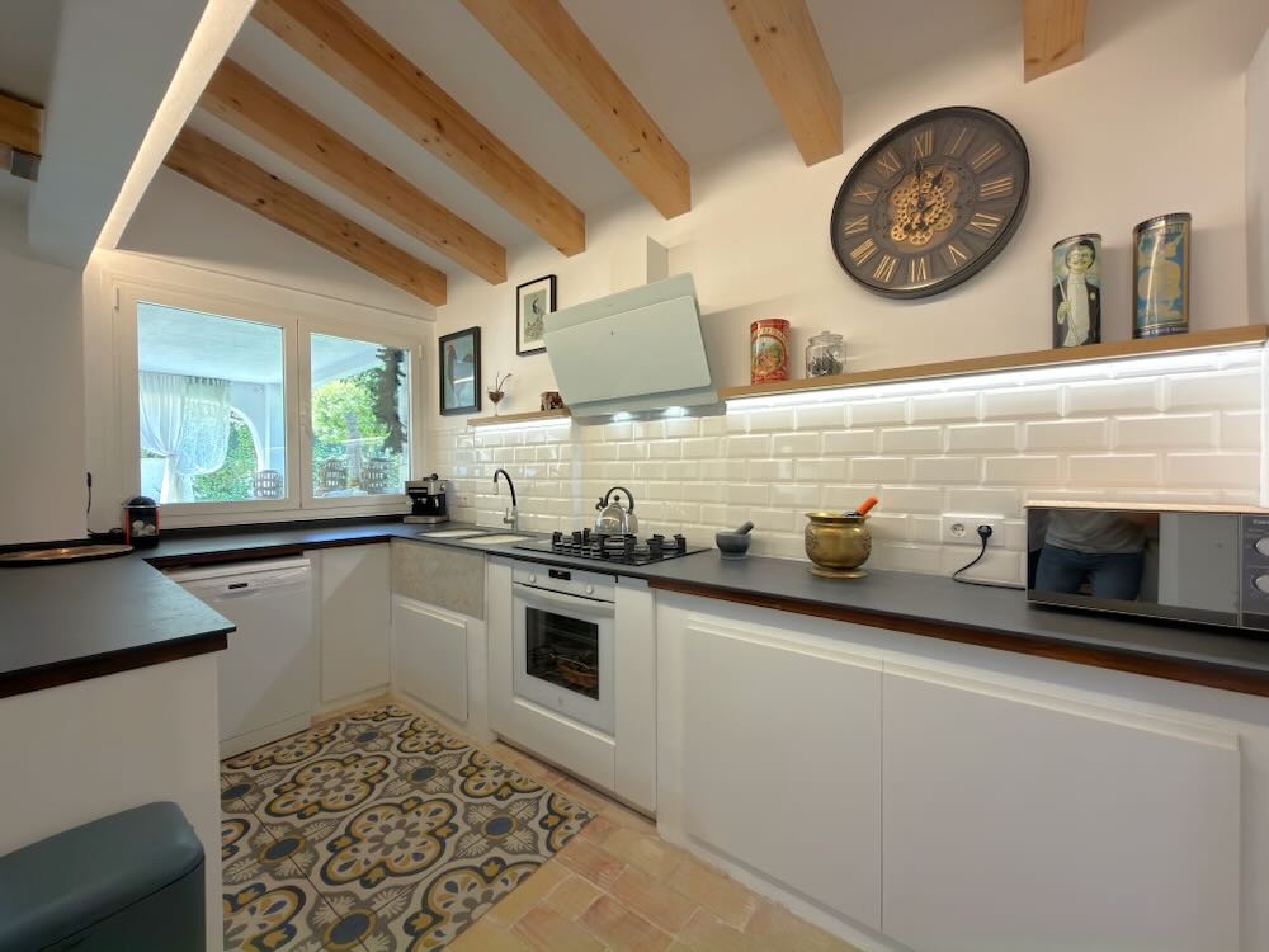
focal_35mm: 14
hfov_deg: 102.1
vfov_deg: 85.7
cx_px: 634
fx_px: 513
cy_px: 476
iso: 50
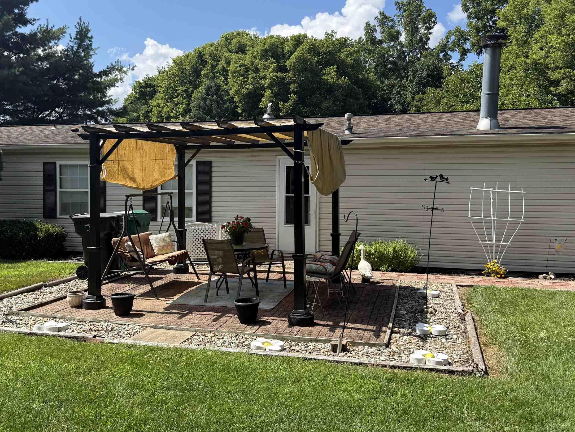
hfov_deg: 53.6
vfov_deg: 41.8
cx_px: 232
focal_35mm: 34
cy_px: 200
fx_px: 565
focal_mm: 6.76
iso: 80
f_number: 1.78
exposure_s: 1/3759
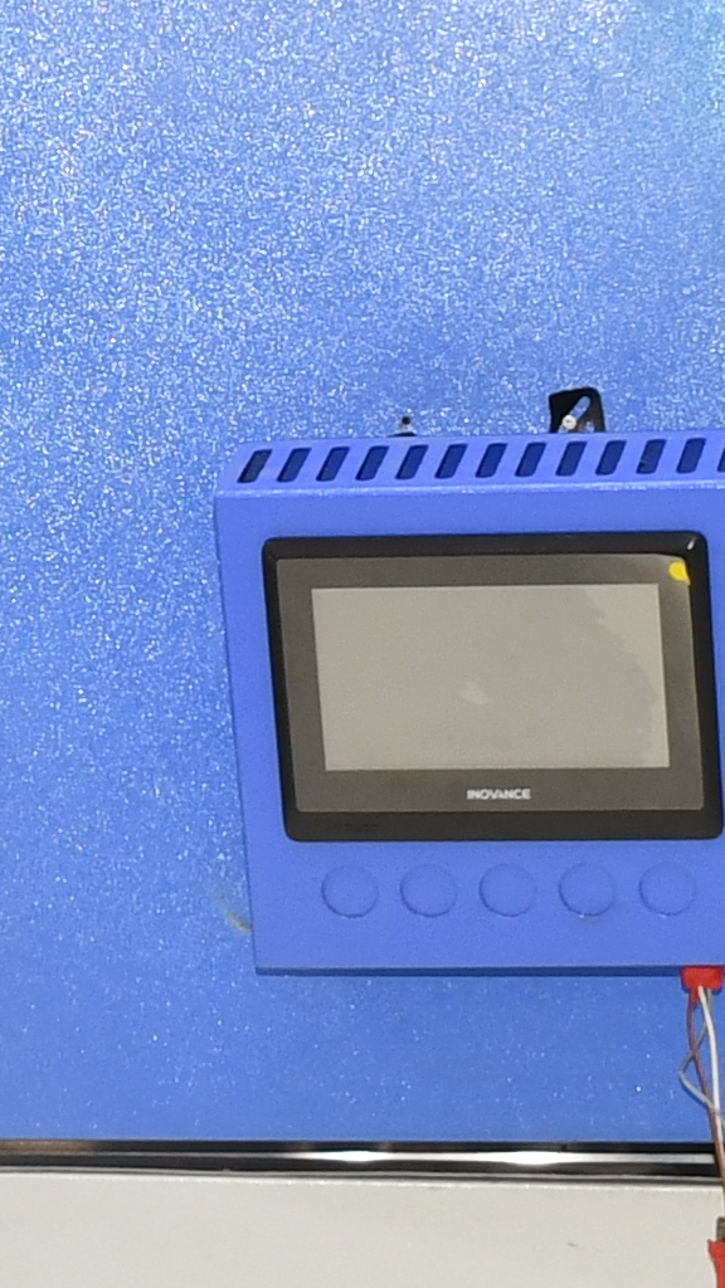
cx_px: 57
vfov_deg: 11.4
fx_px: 6425
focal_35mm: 188
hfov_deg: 6.4
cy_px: 317
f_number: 4
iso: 450
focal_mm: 22
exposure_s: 1/60
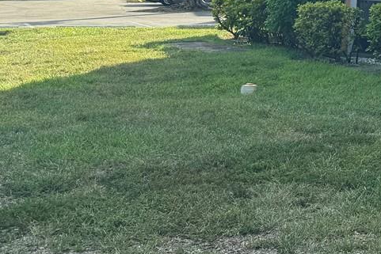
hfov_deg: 20.0
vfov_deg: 15.5
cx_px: 620
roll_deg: -0.7
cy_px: -100
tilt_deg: +8.4
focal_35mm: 83
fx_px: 879
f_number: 1.78
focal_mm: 6.76
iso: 80
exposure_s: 1/1193
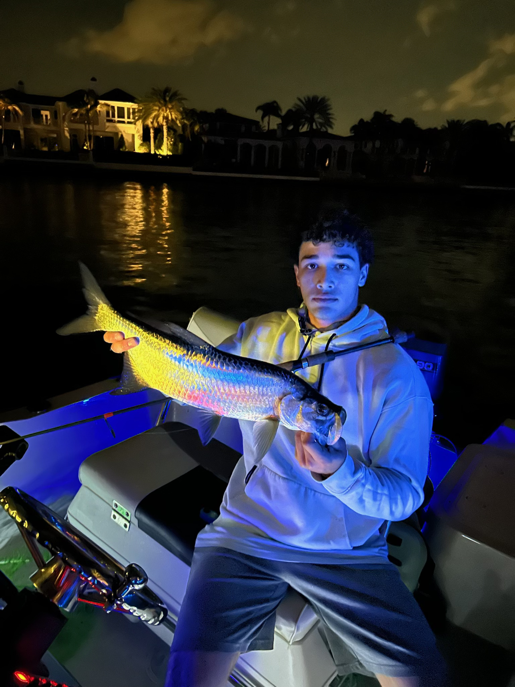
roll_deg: -2.9
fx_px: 516
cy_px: 344
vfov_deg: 67.3
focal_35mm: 26
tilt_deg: -19.1
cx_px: 258
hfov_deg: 53.1
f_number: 1.5
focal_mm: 5.7
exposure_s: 1/15
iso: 2500
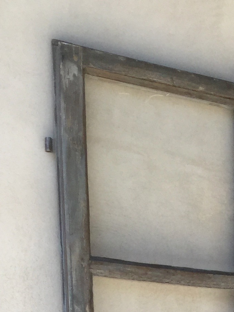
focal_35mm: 112
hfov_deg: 13.1
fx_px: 1009
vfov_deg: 15.3
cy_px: 553
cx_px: 207
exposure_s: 1/277
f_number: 2.4
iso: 25
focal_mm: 3.3
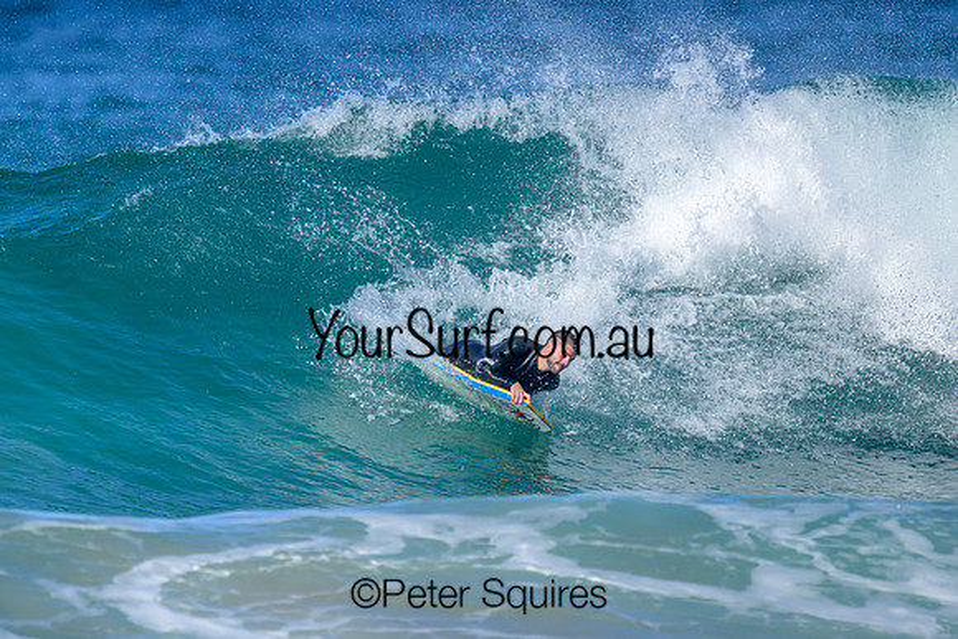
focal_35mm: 1099
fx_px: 29263
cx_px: 300
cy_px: 419
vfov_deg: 1.3
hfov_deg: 1.9
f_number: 6.3
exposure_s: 1/2000
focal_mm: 800
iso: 280
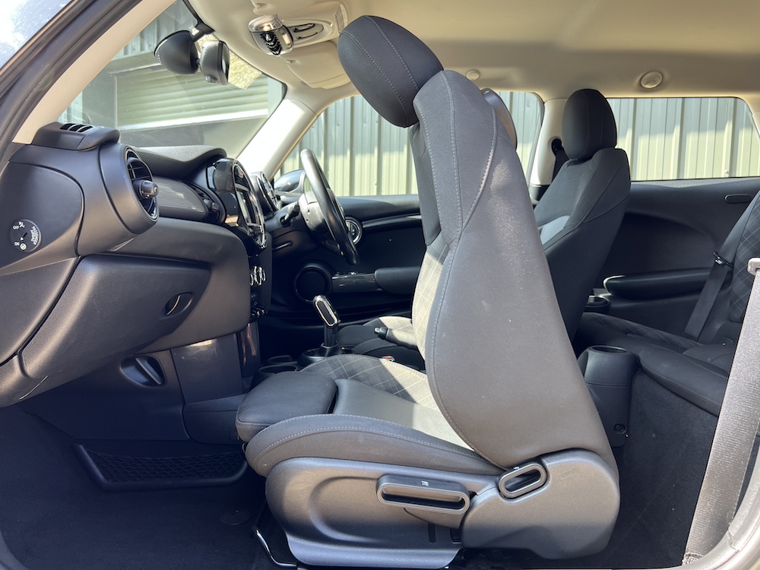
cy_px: 285
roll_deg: -0.6
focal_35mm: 26
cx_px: 380
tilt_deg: -4.9
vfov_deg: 53.1
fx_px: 571
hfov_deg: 67.3
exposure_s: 1/121
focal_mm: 5.7
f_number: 1.5
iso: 50
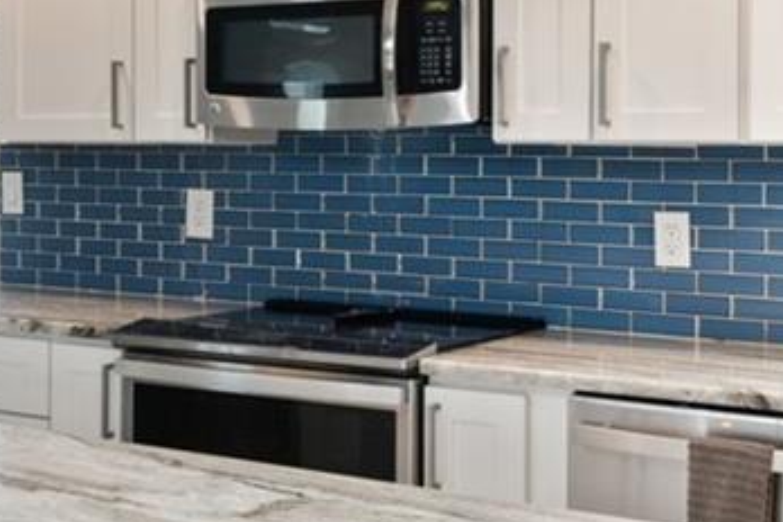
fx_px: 1551
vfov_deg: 18.9
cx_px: 236
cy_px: 115
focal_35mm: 71
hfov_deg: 28.1
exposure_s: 1/20
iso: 320
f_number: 7.1
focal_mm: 15.5
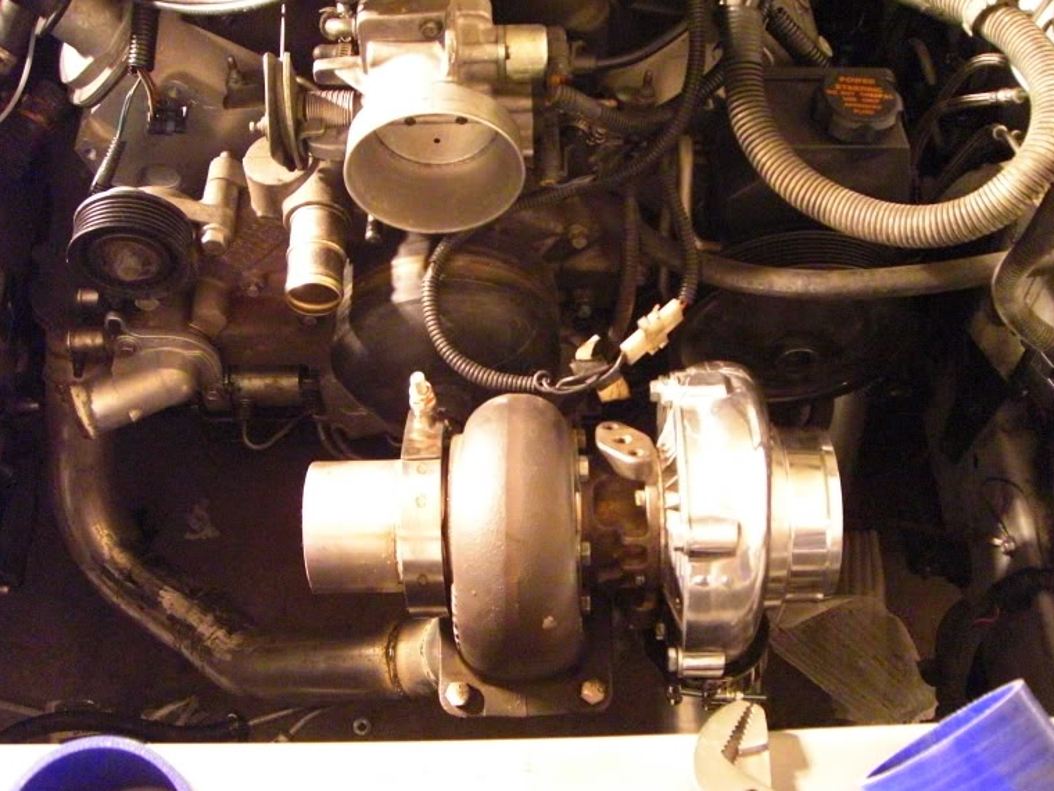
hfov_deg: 46.8
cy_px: 391
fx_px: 1218
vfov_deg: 36.0
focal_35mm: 40
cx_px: 520
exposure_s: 1/40
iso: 800
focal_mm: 6.2
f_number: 2.7
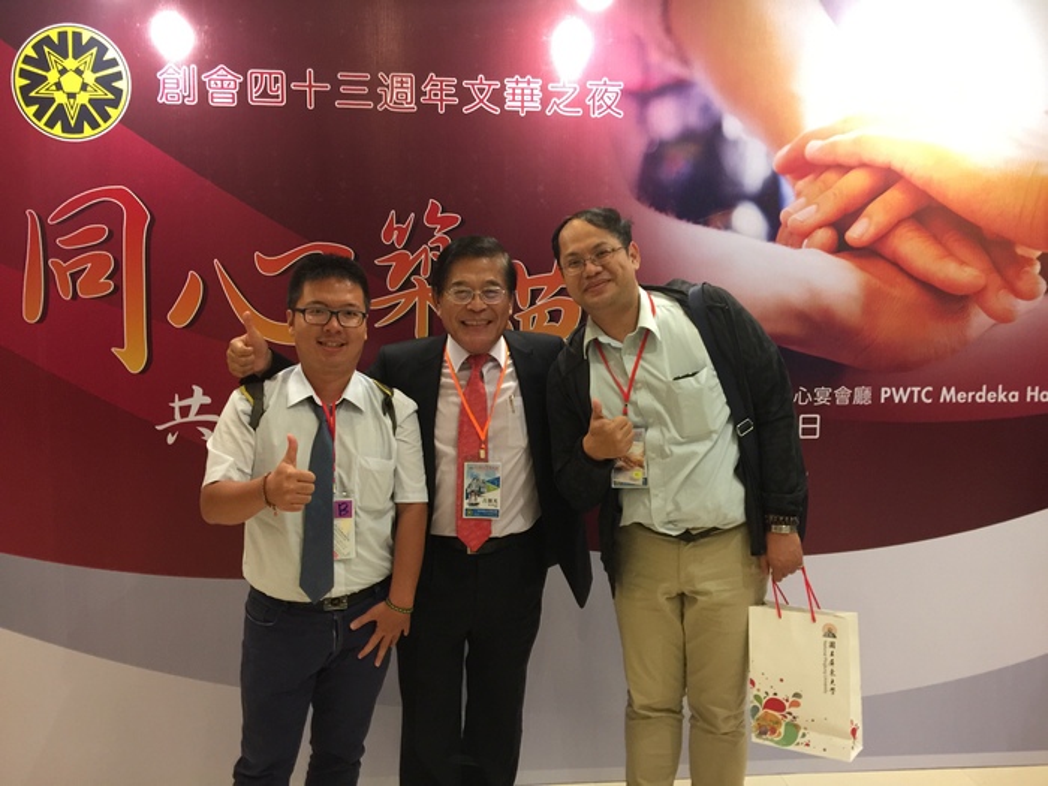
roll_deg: -1.1
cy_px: 393
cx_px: 524
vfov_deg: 48.2
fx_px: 878
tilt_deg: -4.2
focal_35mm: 29
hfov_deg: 61.7
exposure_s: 1/17
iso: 125
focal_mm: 4.15
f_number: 2.2
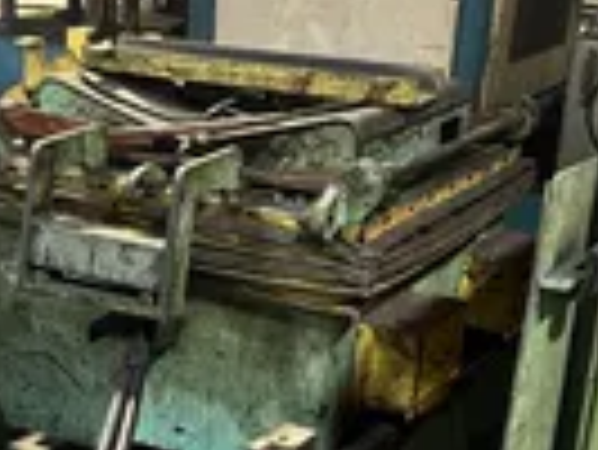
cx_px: 198
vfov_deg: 18.4
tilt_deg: -24.4
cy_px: 450
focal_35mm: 78
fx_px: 1349
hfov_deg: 24.9
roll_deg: -3.4
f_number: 1.5
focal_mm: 5.7
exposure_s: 1/40
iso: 640
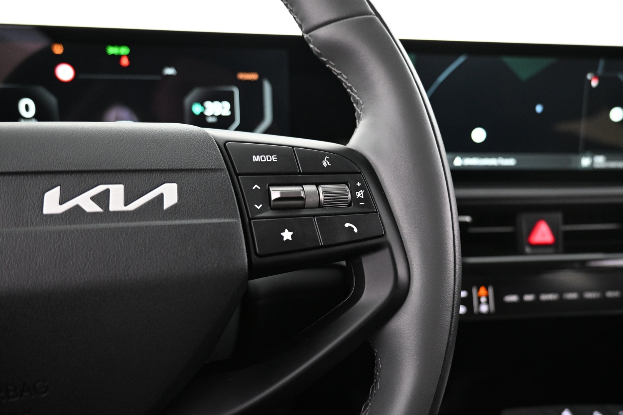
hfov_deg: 73.7
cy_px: 208
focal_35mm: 24
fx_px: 415
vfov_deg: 53.1
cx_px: 312
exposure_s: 1/13
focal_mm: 16
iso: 1600
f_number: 3.5
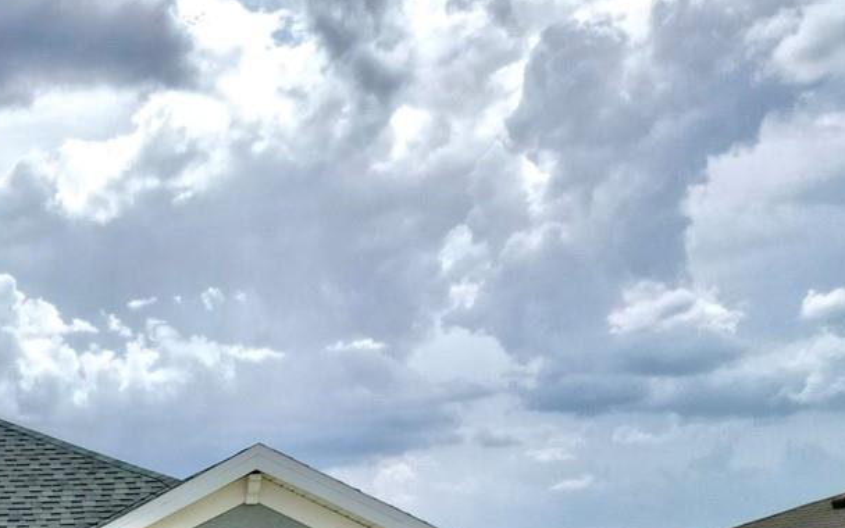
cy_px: 760
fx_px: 1543
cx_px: -104
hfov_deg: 27.7
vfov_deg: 17.7
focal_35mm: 67
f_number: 1.7
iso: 140
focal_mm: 6.72
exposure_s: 1/6000
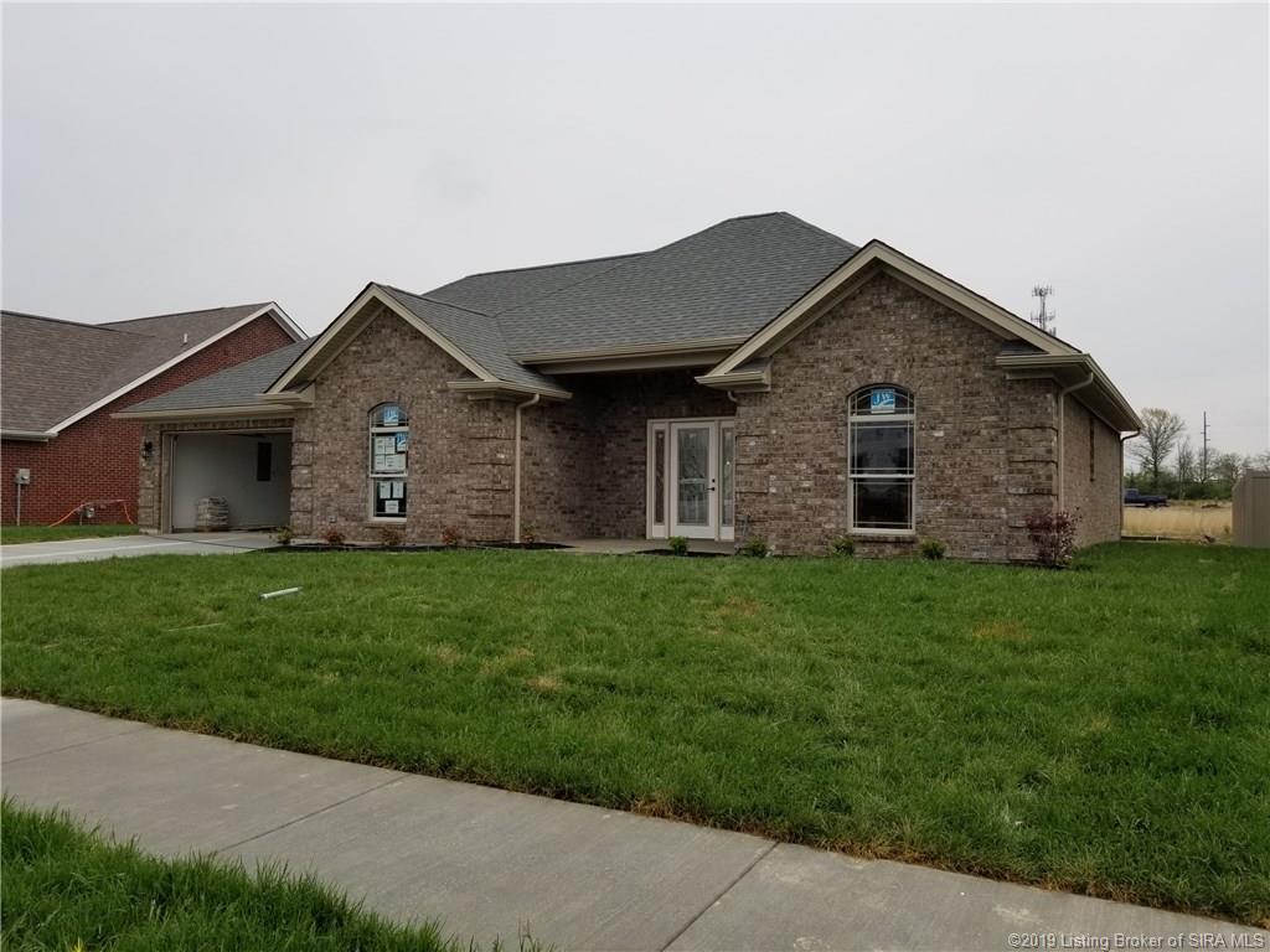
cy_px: 476
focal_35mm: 26
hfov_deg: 67.3
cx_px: 635
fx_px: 954
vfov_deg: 53.1
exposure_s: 1/2640
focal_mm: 4.3
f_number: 1.7
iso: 50
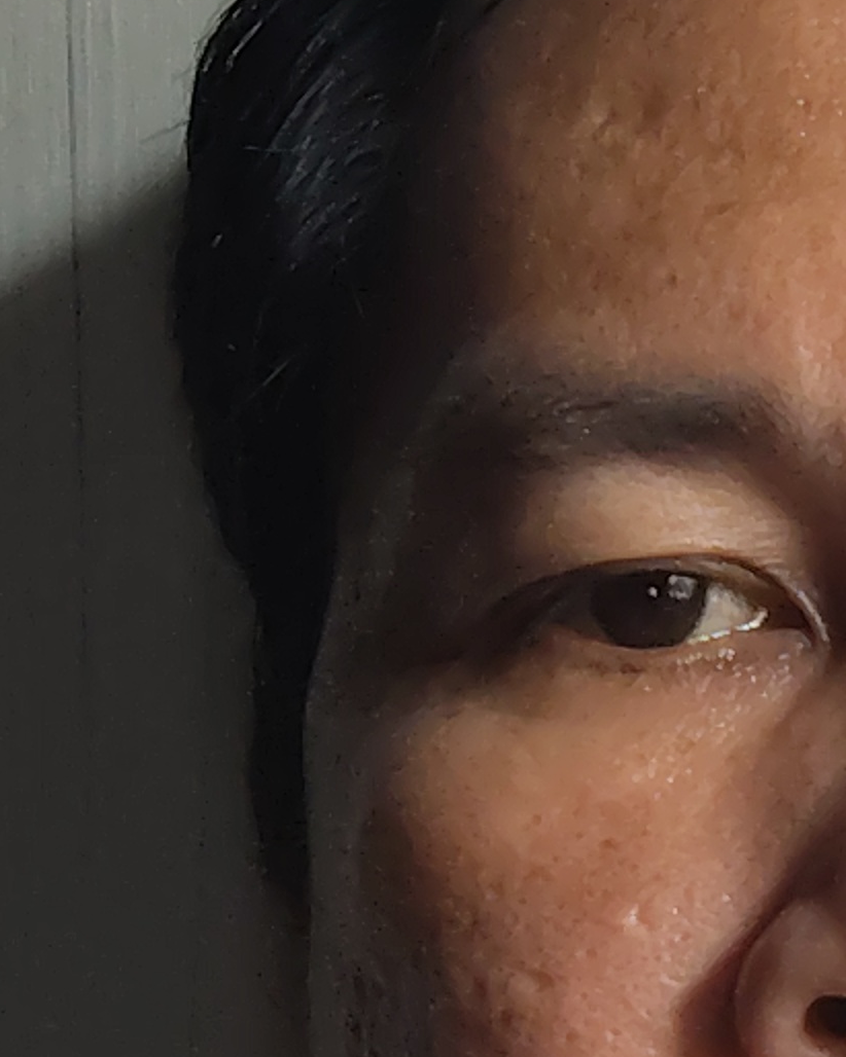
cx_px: 1027
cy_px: 972
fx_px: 3287
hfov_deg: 14.2
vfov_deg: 18.0
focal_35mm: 105
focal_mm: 3.25
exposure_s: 1/25
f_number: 2.45
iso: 137
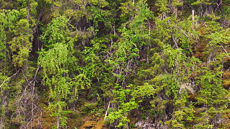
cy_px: 70
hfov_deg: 20.2
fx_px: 580
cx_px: 315
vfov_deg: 12.8
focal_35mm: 95
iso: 200
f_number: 10
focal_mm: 30
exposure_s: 1/60
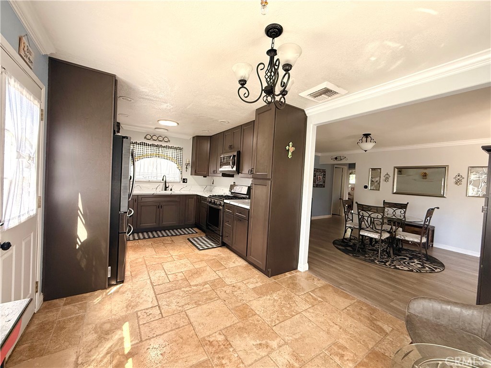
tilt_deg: -1.0
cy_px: 184
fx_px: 199
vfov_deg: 85.7
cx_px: 246
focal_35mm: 14
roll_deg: -3.3
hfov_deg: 102.1
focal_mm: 2.22
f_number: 2.2
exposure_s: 1/99
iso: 200
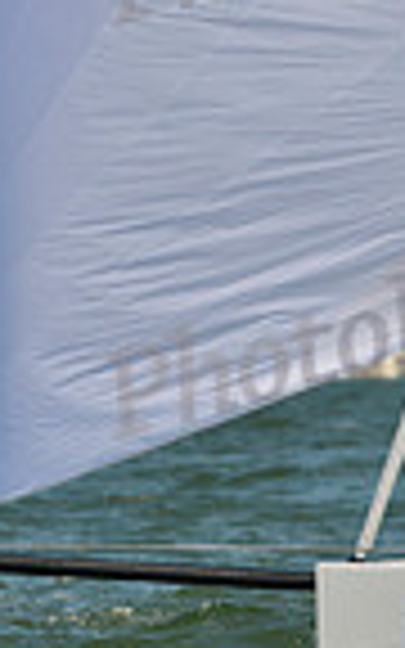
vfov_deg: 1.8
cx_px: 976
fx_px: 20998
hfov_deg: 1.1
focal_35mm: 1189
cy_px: 493
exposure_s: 1/1600
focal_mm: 290
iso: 280
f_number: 7.1
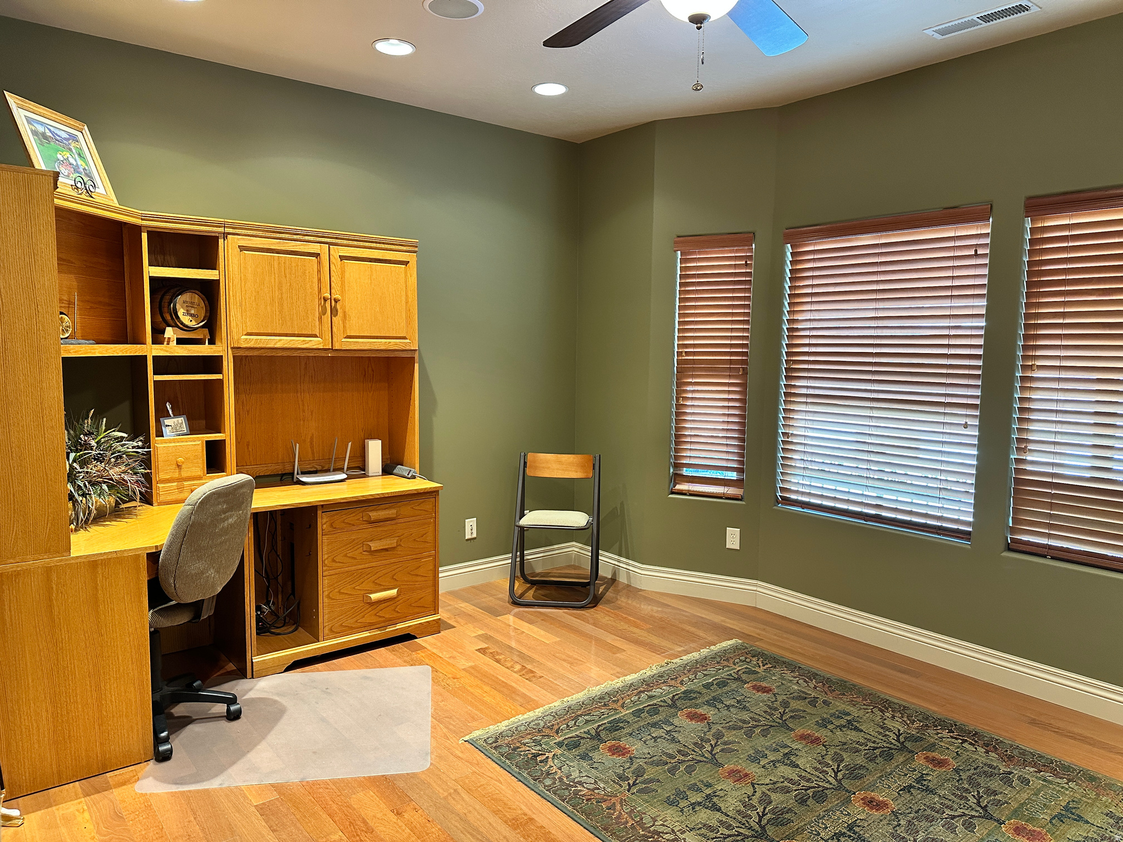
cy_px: 421
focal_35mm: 24
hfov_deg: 71.6
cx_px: 562
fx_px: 779
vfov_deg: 56.8
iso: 320
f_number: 1.78
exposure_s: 1/60
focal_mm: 6.86
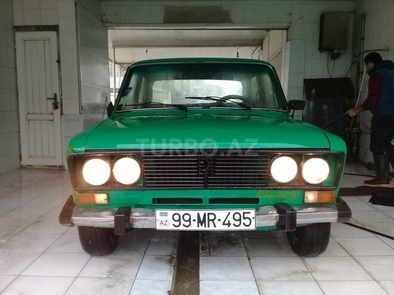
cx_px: 197
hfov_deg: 58.4
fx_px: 353
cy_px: 148
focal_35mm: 31
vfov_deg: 45.4
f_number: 2.2
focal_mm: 3.3
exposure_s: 1/100
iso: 100
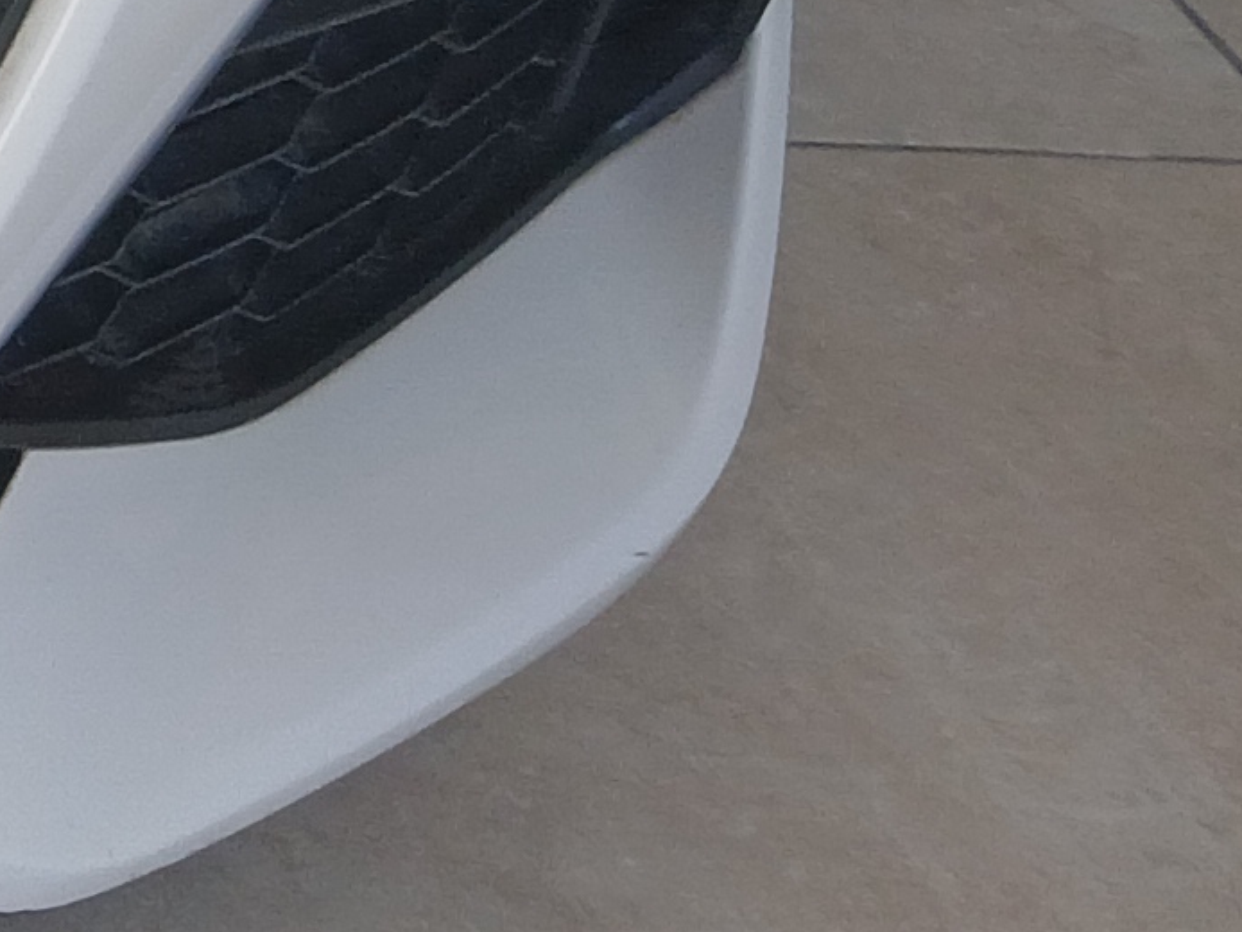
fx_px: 5706
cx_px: -2321
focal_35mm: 159
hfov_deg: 9.8
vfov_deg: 8.4
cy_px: -1486
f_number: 1.8
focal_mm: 3.98
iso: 32
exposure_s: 1/100
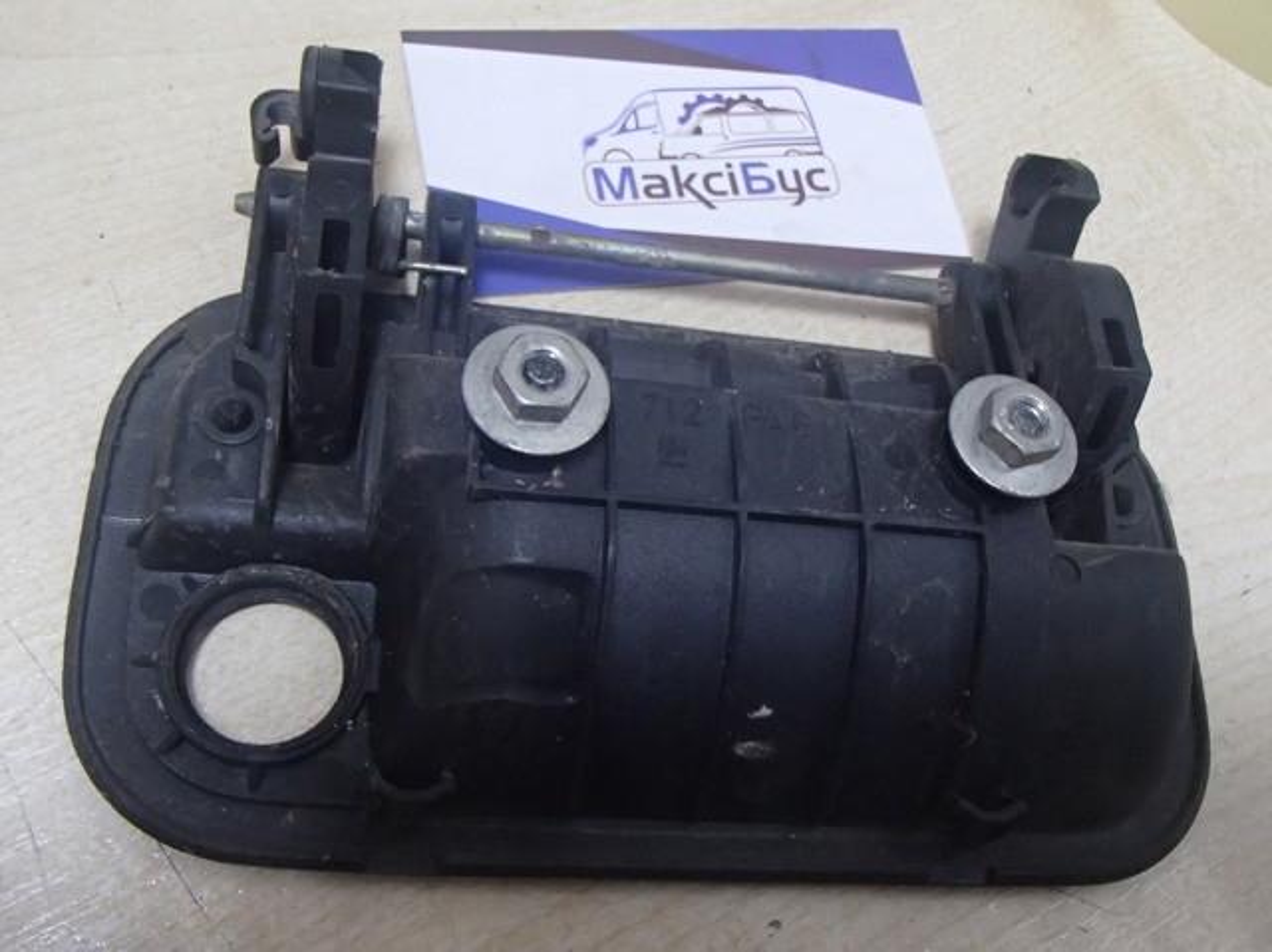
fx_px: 1359
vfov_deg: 38.6
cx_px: 636
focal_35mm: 37
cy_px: 476
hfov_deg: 50.2
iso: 1000
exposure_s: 1/40
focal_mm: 6.64
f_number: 4.7
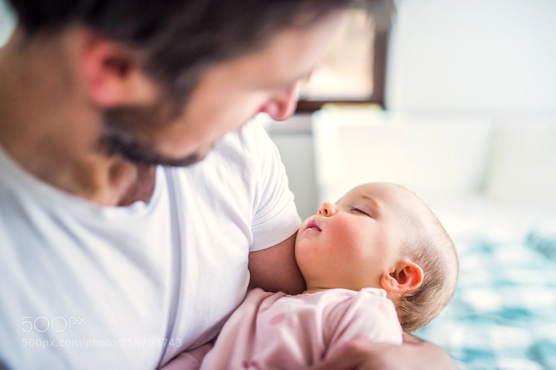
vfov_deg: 37.8
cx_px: 278
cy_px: 185
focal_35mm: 35
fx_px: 540
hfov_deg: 54.5
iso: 1600
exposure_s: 1/800
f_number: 1.6
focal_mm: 35
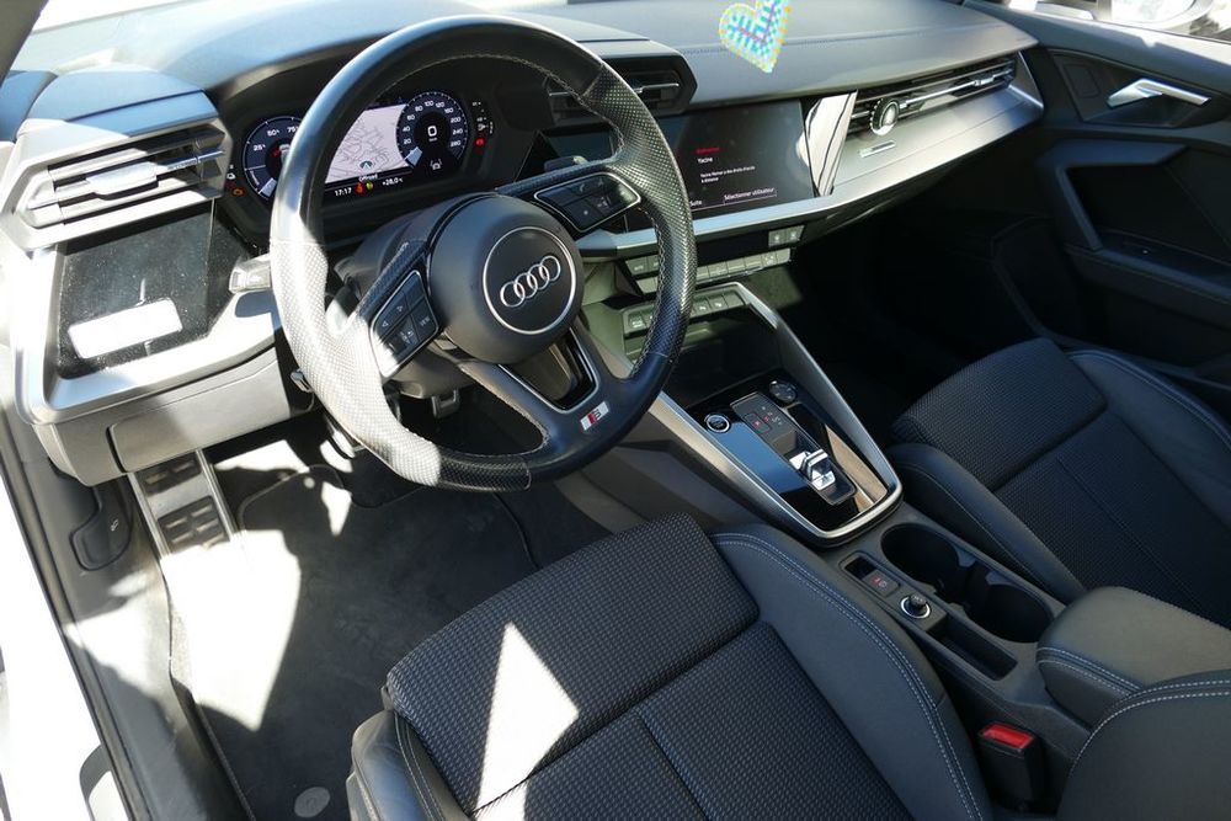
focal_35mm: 25
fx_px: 855
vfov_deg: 51.3
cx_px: 616
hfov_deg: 71.5
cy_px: 410
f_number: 2.8
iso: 125
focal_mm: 9.12
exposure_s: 1/80
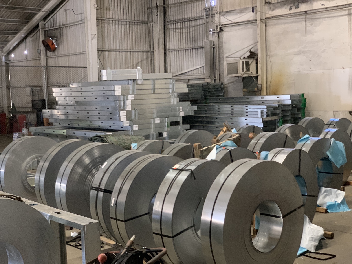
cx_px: 176
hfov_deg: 36.8
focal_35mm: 52
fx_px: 529
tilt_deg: -4.4
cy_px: 132
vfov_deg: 28.0
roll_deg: +2.2
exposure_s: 1/40
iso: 640
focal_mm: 6
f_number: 2.4
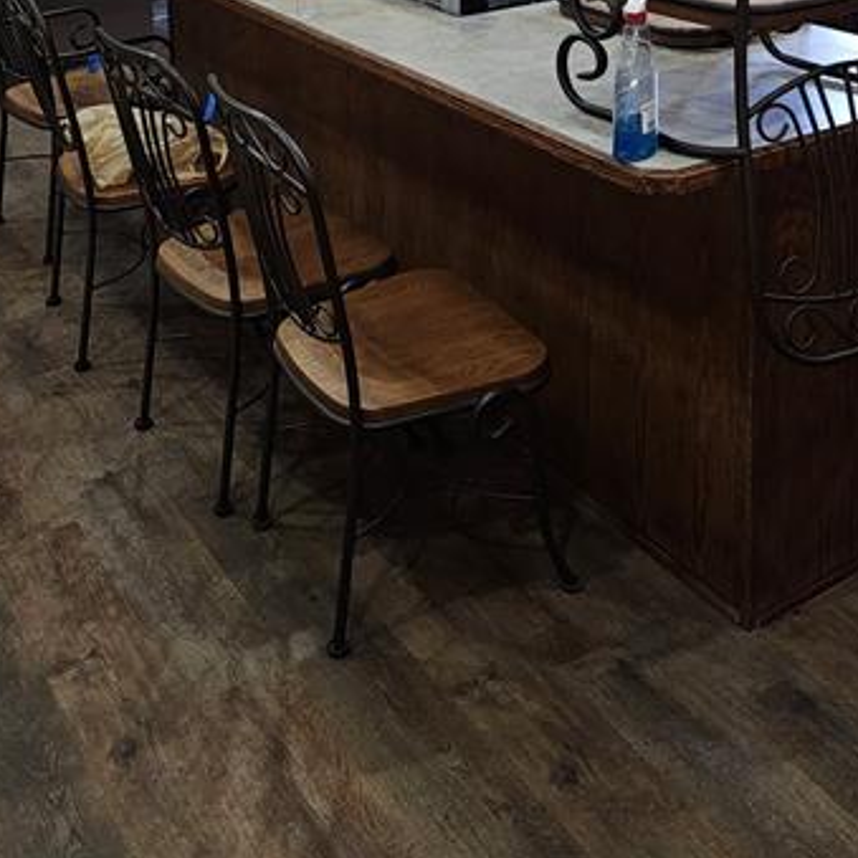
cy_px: -28
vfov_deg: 33.2
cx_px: 468
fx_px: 1290
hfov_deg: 36.8
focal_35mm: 46
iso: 125
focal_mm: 6.3
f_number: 1.7
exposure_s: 1/24
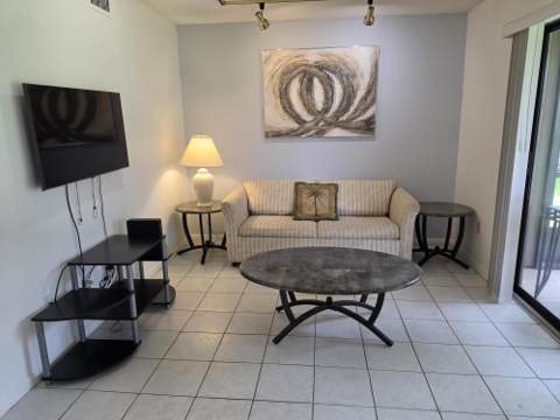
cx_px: 280
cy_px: 210
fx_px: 372
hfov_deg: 73.9
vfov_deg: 58.9
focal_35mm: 23
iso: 125
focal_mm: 6.5
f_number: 1.4
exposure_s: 1/120
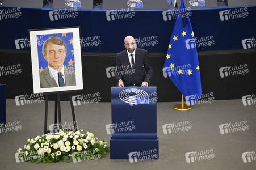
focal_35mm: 270
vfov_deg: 5.1
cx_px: 128
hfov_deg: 7.6
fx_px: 1919
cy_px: 85
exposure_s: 1/320
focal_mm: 270
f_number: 6
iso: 2500
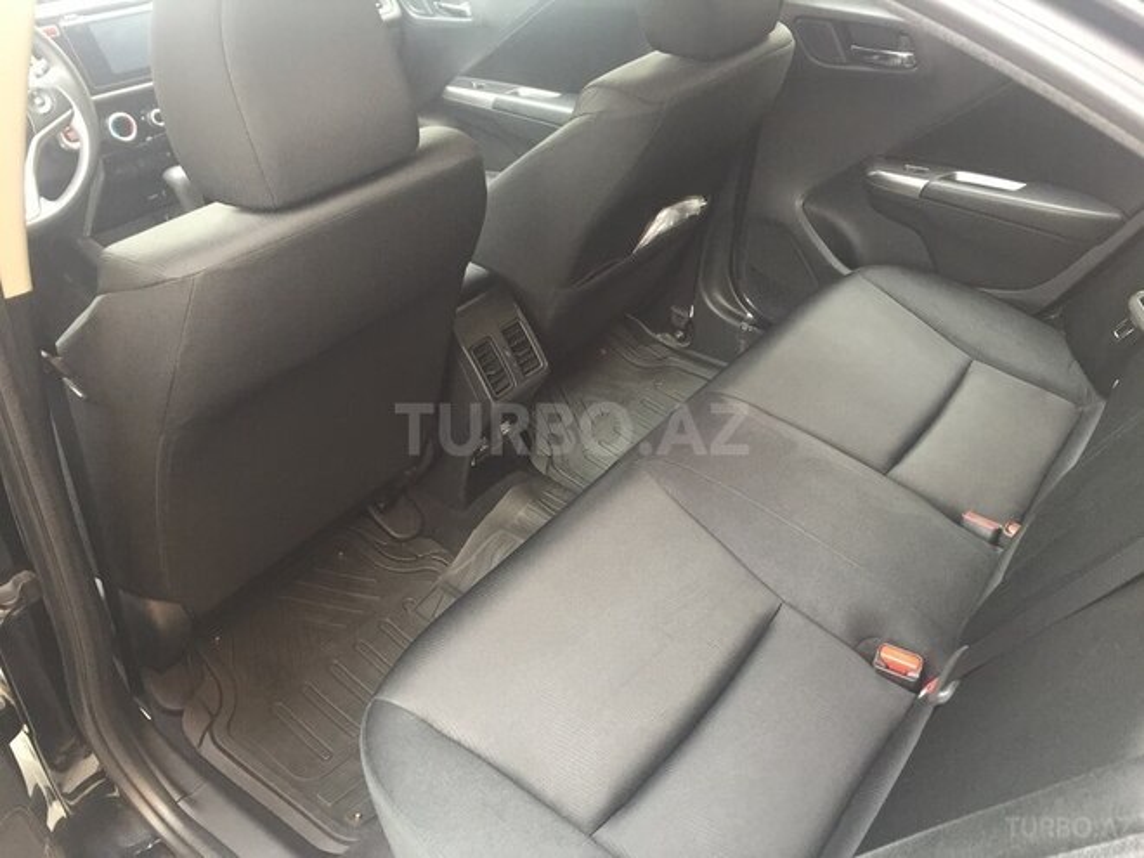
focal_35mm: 29
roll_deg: +1.1
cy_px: 429
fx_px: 958
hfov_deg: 61.7
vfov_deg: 48.2
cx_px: 572
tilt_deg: -36.3
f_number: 2.2
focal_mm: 4.15
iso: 125
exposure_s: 1/33
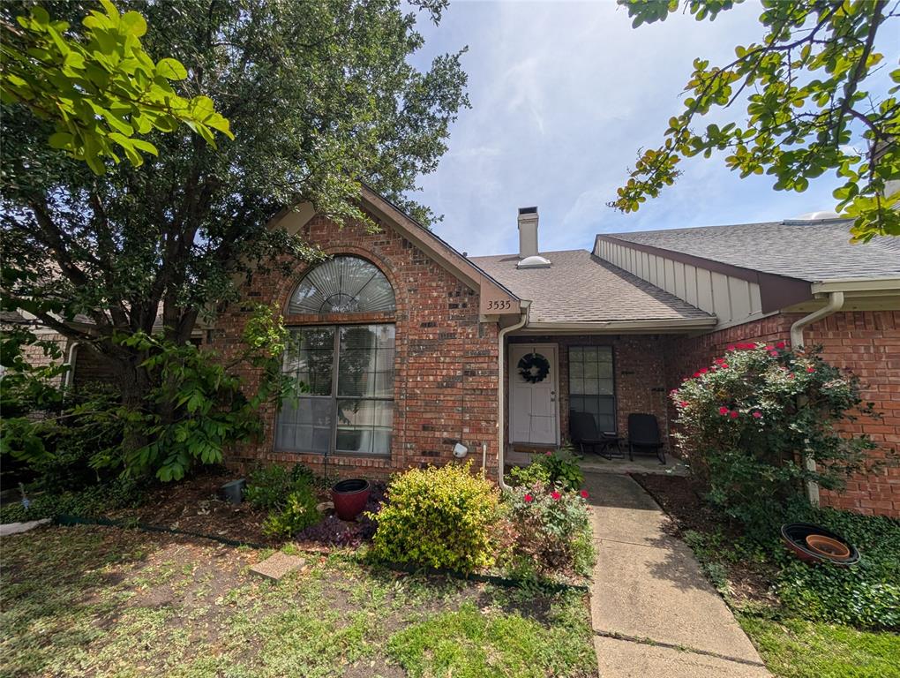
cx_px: 450
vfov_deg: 94.6
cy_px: 339
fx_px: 312
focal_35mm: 12
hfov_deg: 110.5
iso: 55
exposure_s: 1/4505
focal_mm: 2.02
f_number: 1.7
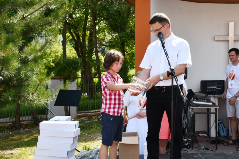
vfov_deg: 25.0
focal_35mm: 54
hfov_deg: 36.8
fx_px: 358
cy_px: 75
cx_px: 140
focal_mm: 26
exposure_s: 1/250
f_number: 8
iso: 200
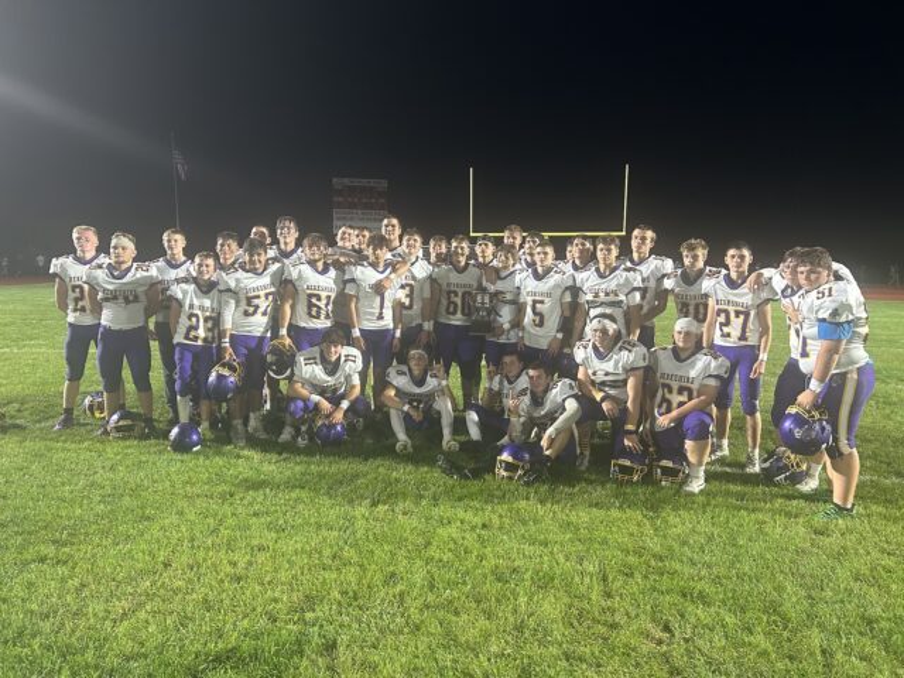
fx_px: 679
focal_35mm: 26
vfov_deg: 53.1
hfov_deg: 67.3
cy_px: 339
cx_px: 452
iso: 160
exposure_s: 1/60
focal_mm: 5.7
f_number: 1.5
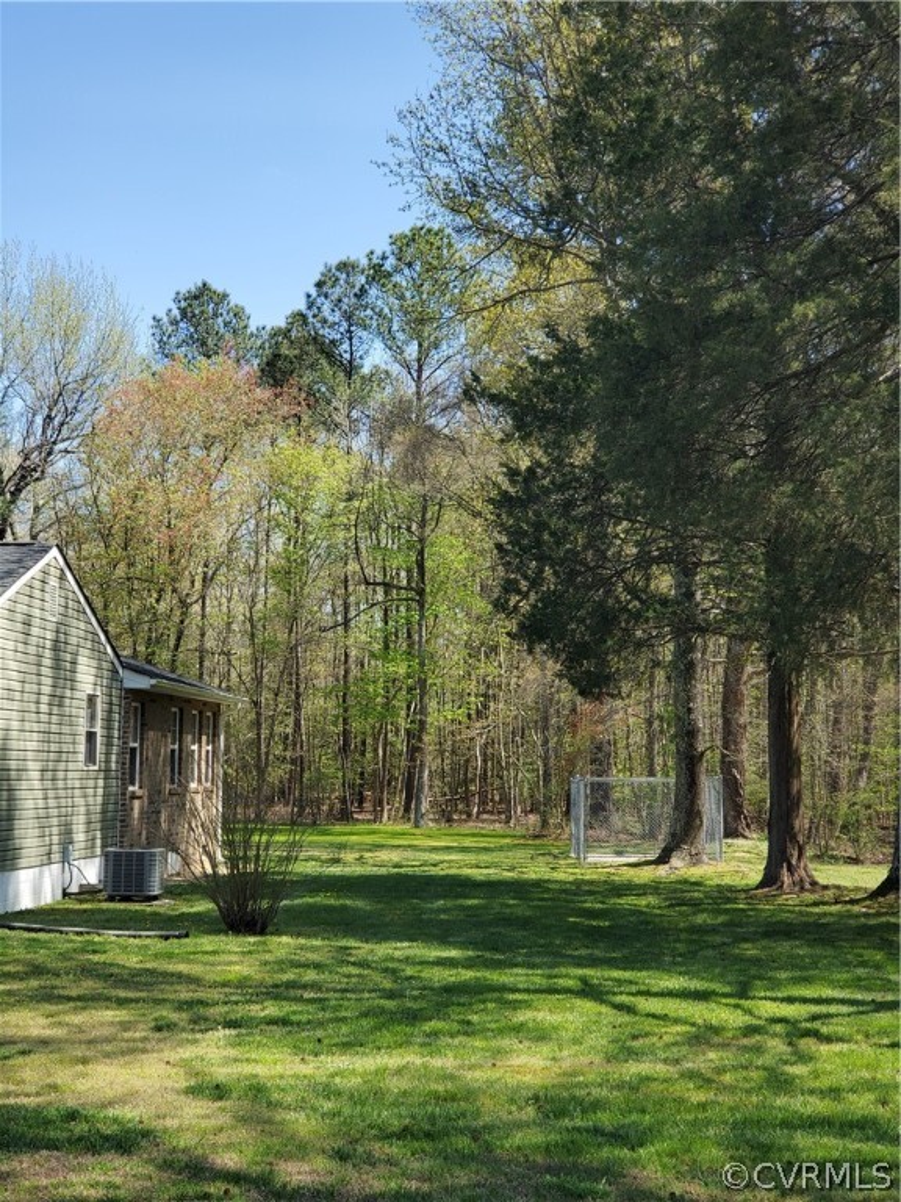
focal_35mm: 52
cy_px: 601
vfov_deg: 36.8
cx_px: 450
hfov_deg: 28.0
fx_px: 1805
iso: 50
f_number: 2.4
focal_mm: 6
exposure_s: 1/361
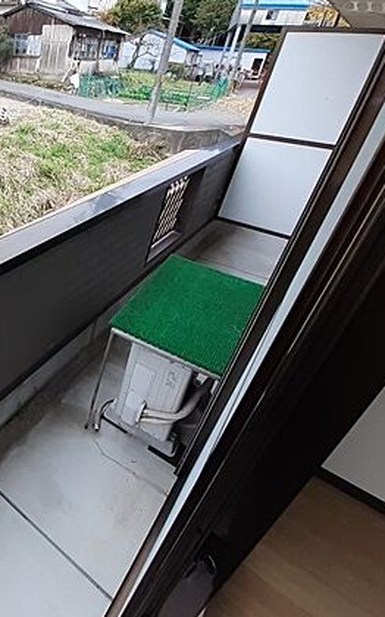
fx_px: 353
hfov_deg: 47.0
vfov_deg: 81.9
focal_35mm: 21
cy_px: 267
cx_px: -6
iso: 50
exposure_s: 1/100
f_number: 2.2
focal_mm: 1.13
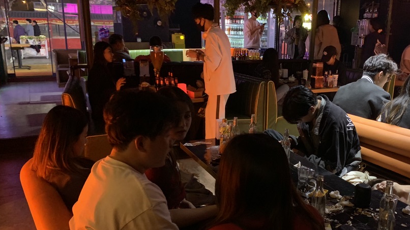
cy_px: 141
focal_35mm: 36
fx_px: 391
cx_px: 248
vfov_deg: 32.7
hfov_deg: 54.9
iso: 320
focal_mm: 4.25
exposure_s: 1/23
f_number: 1.8
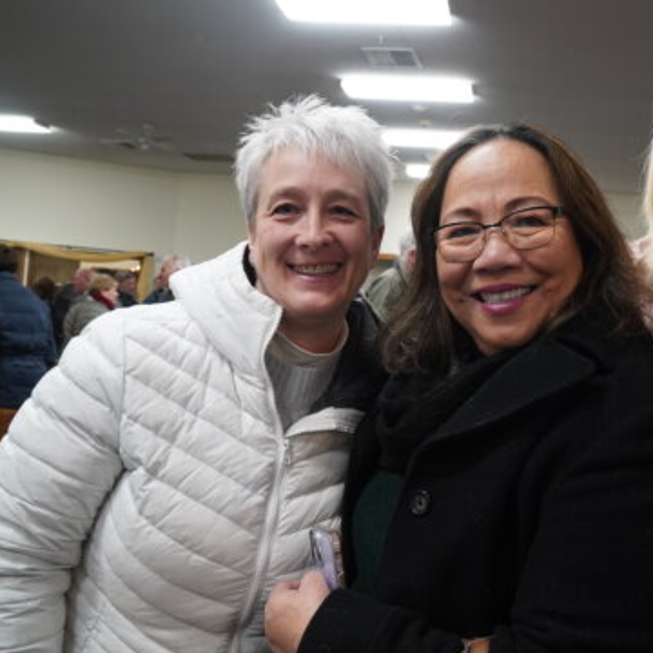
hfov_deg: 46.2
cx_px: 512
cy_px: 294
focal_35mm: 34
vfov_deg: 48.4
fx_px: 726
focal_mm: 16
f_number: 6.3
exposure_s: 1/30
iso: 1250
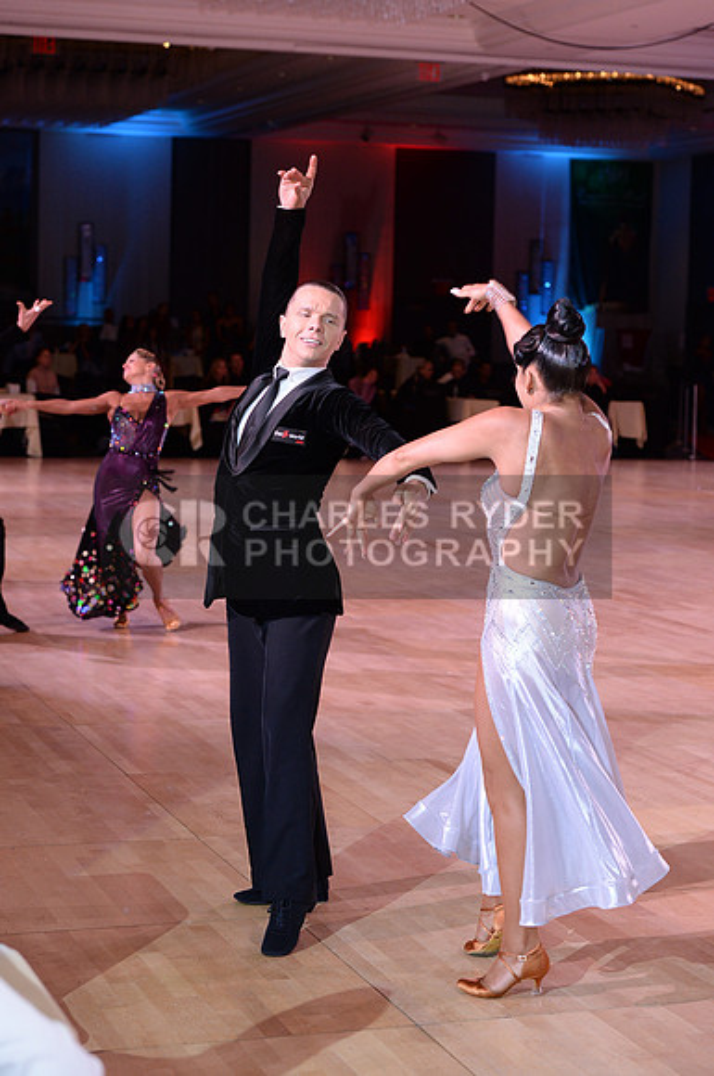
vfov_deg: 27.0
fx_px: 2238
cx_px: 357
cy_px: 538
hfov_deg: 18.1
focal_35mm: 75
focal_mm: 75
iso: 2000
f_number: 4.5
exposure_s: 1/250
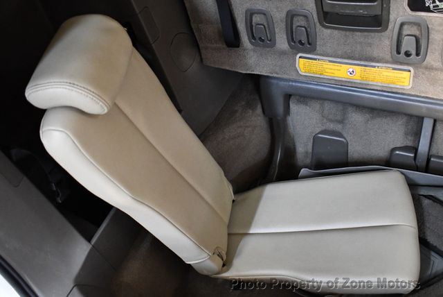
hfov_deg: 53.1
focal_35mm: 36
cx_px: 222
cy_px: 148
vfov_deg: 36.9
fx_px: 443
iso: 3200
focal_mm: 18
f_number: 3.5
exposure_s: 1/80
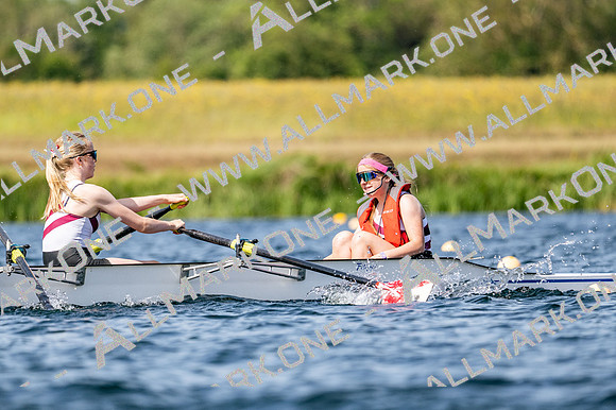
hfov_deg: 3.4
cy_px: 205
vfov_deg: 2.3
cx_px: 308
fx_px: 10260
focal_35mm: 600
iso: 200
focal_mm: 400
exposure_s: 1/2500
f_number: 4.5
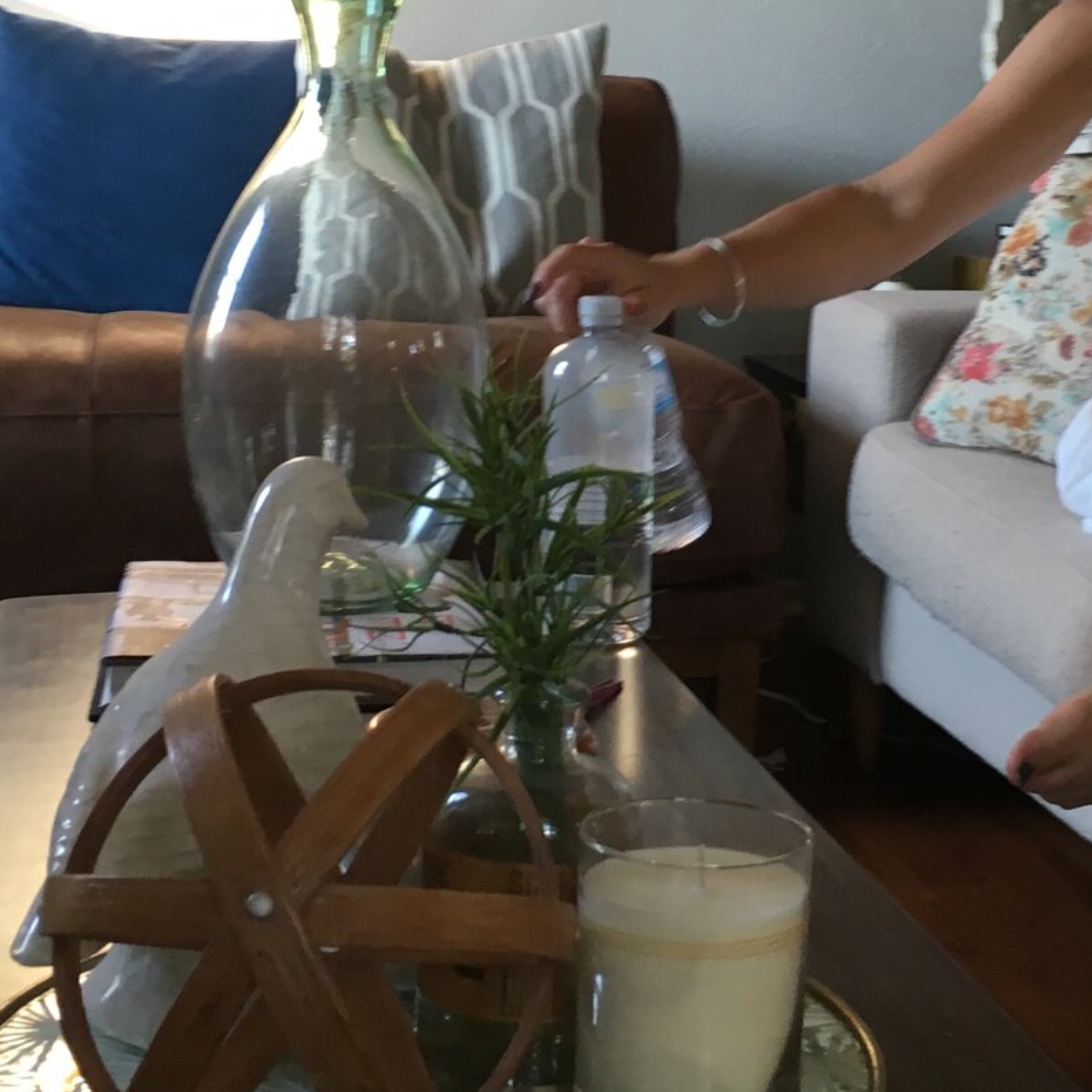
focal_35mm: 62
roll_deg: -1.7
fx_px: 2213
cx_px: 711
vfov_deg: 27.3
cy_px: 243
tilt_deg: -5.1
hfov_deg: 27.6
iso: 64
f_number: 2.2
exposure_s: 1/30
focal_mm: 4.15
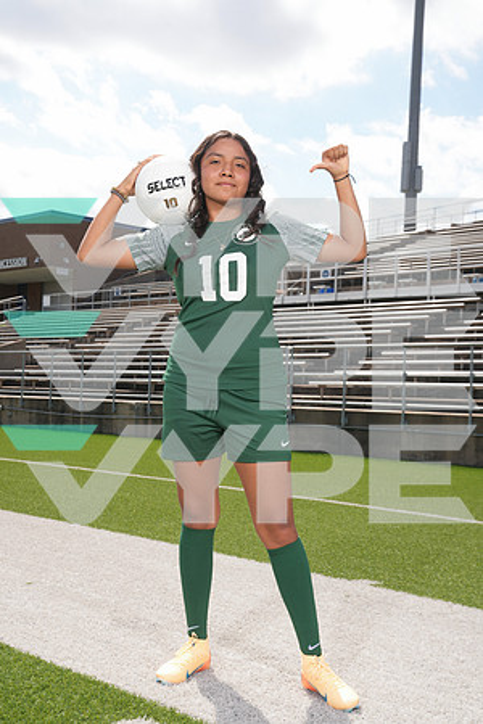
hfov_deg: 28.1
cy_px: 362
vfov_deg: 41.1
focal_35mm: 48
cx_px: 242
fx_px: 966
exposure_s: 1/200
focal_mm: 48
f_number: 9
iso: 125
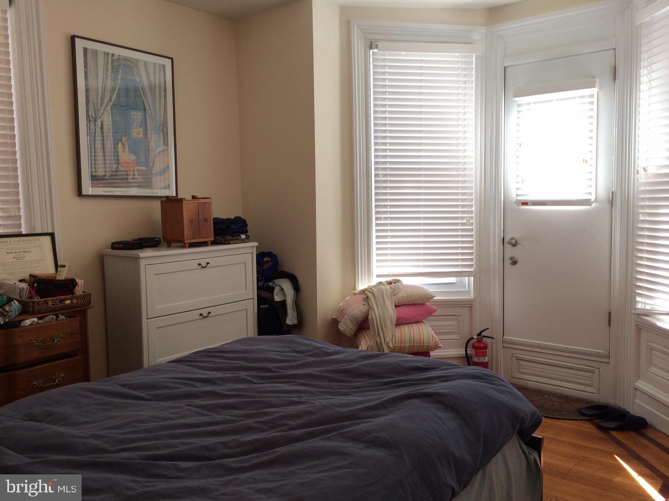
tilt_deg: -4.9
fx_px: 560
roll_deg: +1.0
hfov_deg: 61.7
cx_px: 334
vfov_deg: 48.2
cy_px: 250
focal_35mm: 29
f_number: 2.2
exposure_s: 1/60
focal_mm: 4.15
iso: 50
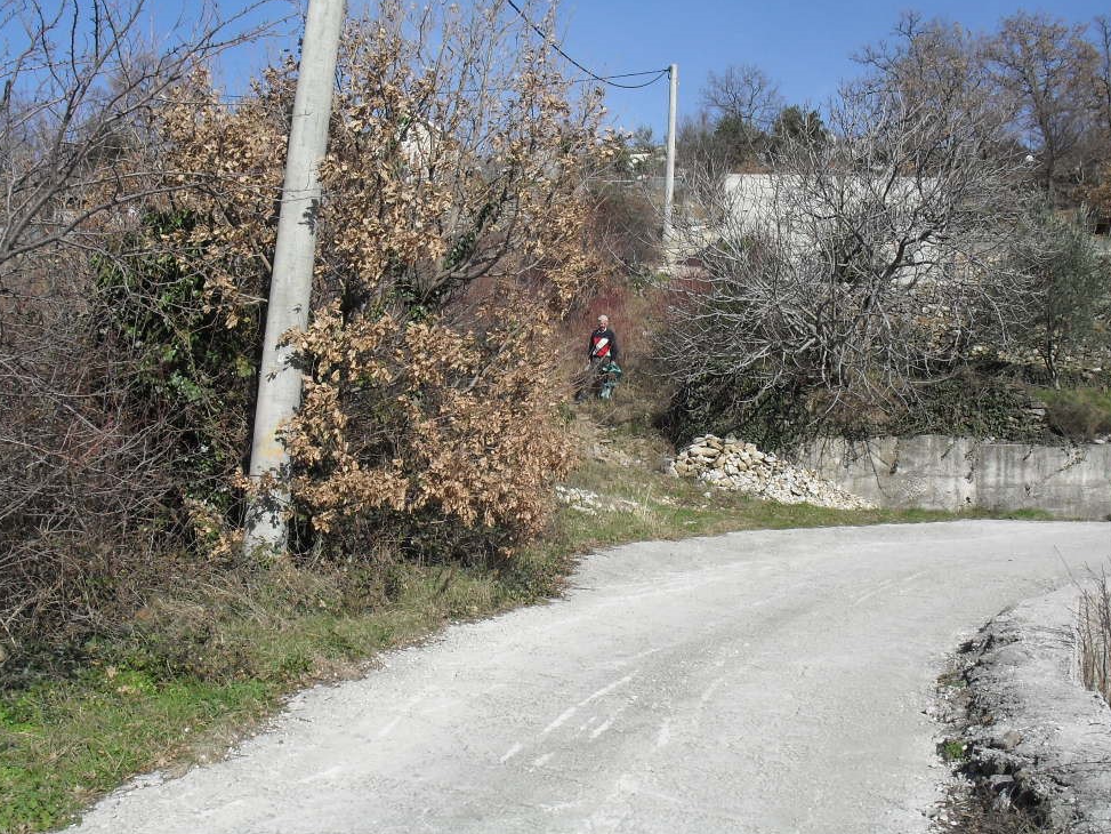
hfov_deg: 46.8
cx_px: 561
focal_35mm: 40
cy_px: 406
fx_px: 1284
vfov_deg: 36.0
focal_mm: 6.3
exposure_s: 1/250
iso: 80
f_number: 8.3
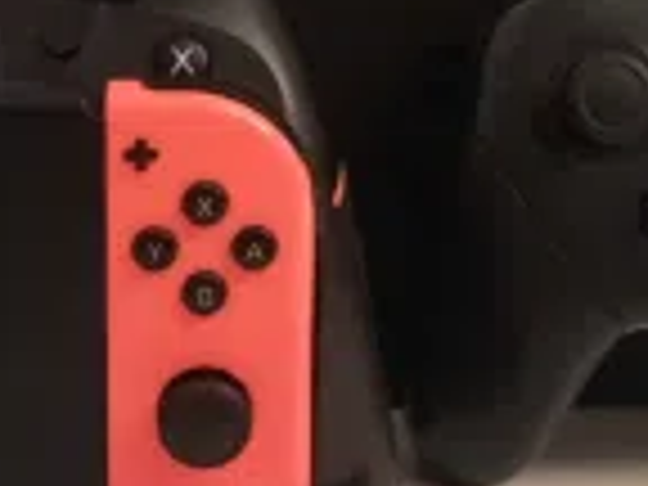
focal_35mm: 111
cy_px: 99
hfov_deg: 17.7
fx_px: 2078
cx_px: 333
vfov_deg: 13.3
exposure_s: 1/25
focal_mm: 4.6
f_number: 2
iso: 640
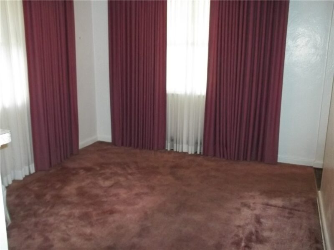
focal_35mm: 33
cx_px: 167
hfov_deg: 55.4
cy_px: 125
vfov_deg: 42.9
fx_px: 318
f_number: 3.3
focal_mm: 5.9
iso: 320
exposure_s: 1/30
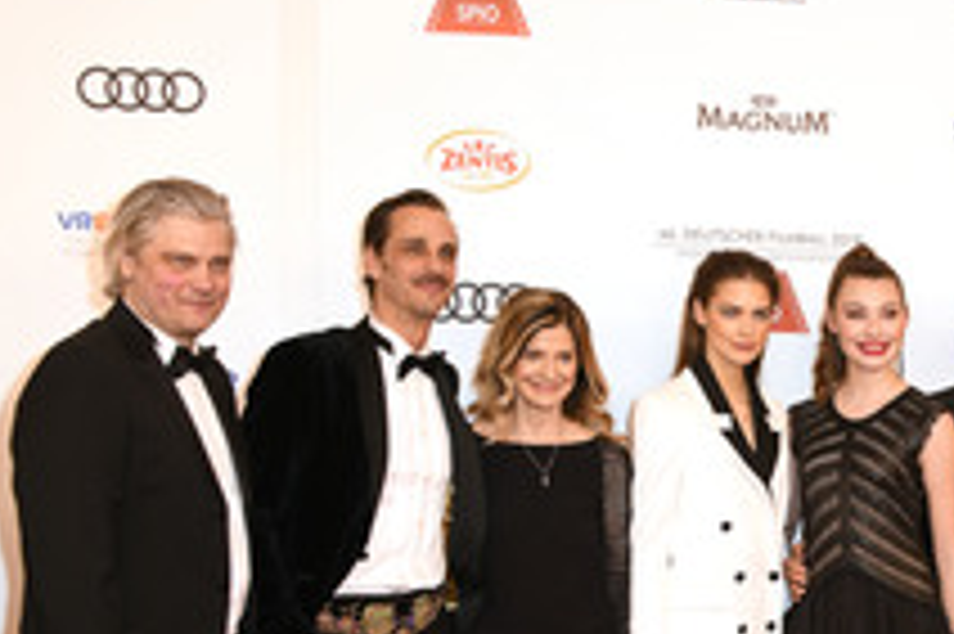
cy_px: 607
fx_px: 1801
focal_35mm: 68
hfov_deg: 27.6
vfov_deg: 19.5
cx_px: 992
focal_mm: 32
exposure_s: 1/125
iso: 250
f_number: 6.3
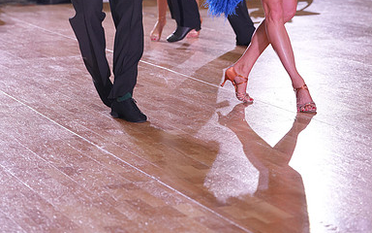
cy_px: -34
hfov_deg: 14.1
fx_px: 1500
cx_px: 186
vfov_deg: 8.8
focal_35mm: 148
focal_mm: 96
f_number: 4
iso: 2000
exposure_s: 1/400
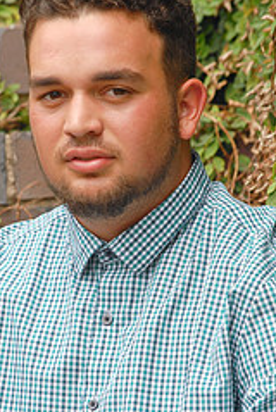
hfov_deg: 3.8
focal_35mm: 367
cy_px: 272
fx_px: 4208
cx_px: 103
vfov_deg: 5.6
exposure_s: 1/250
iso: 200
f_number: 8
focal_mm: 130
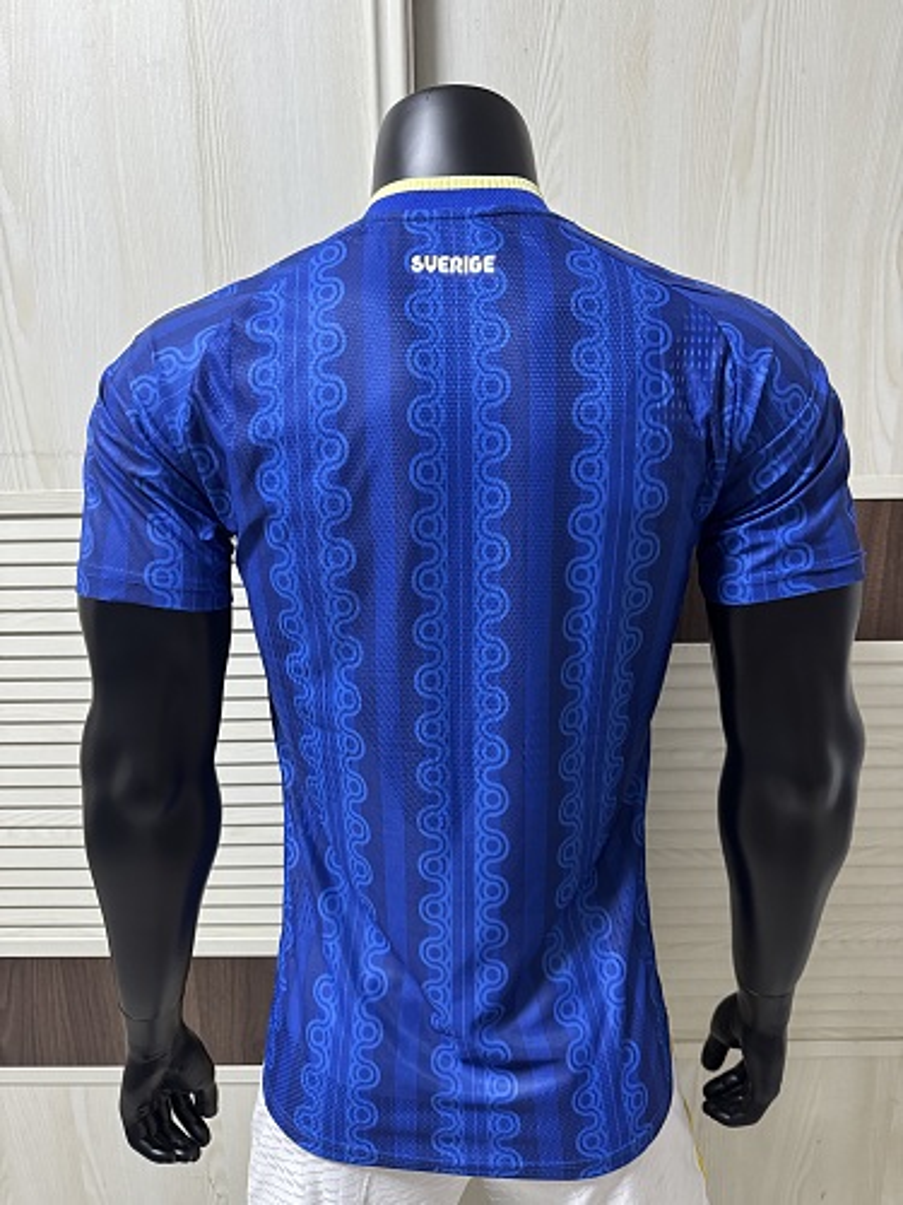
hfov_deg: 56.8
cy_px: 602
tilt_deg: -14.2
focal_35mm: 24
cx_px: 452
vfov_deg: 71.6
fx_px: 835
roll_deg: +1.1
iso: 500
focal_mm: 6.76
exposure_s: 1/60
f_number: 1.78
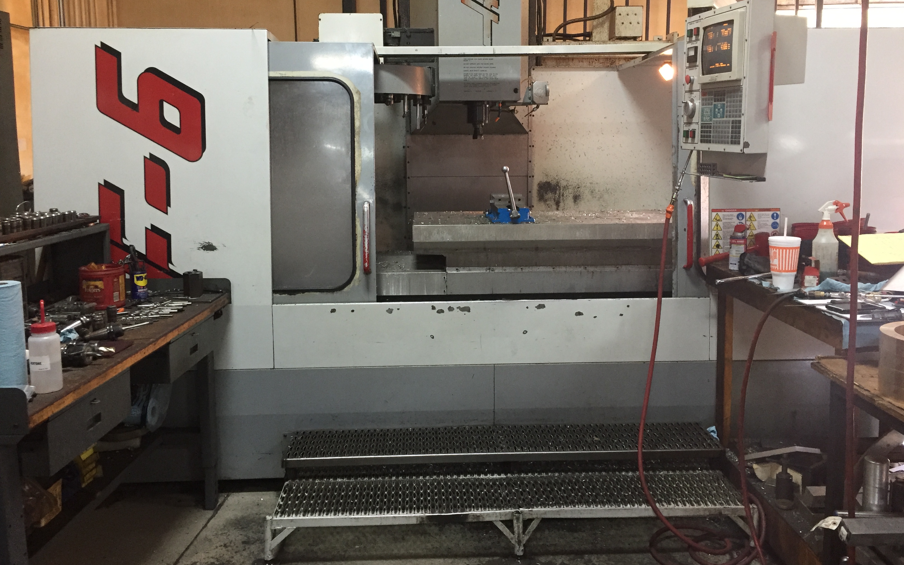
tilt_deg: -6.7
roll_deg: +0.4
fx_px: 764
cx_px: 455
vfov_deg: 40.5
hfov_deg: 61.2
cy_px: 233
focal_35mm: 31
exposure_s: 1/30
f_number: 2.2
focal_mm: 4.15
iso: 160
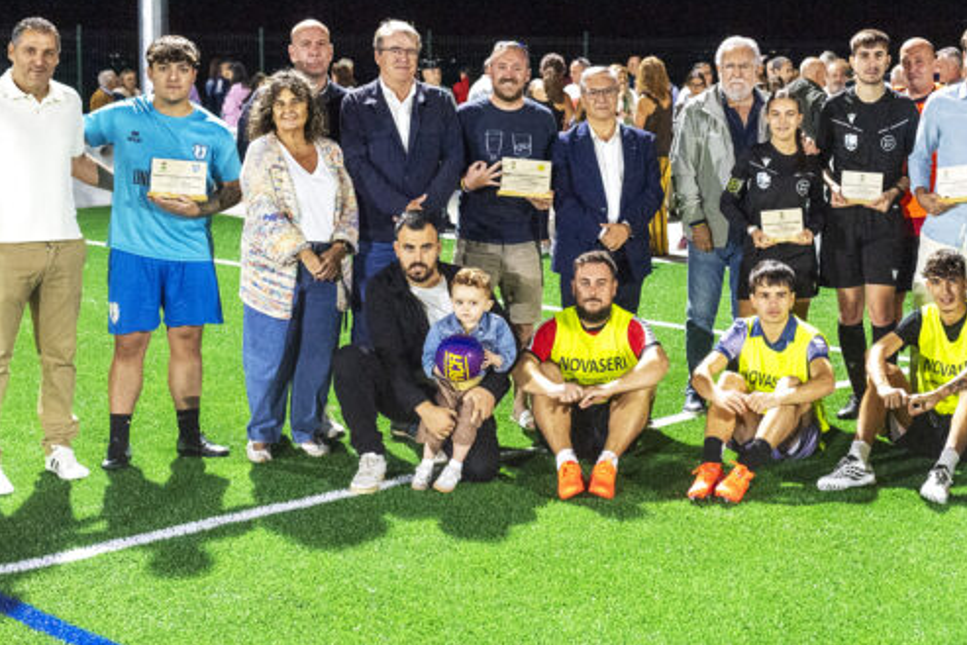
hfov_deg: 31.9
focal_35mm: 61
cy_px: 299
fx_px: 1639
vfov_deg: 22.3
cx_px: 794
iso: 4000
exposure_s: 1/160
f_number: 3.5
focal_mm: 35
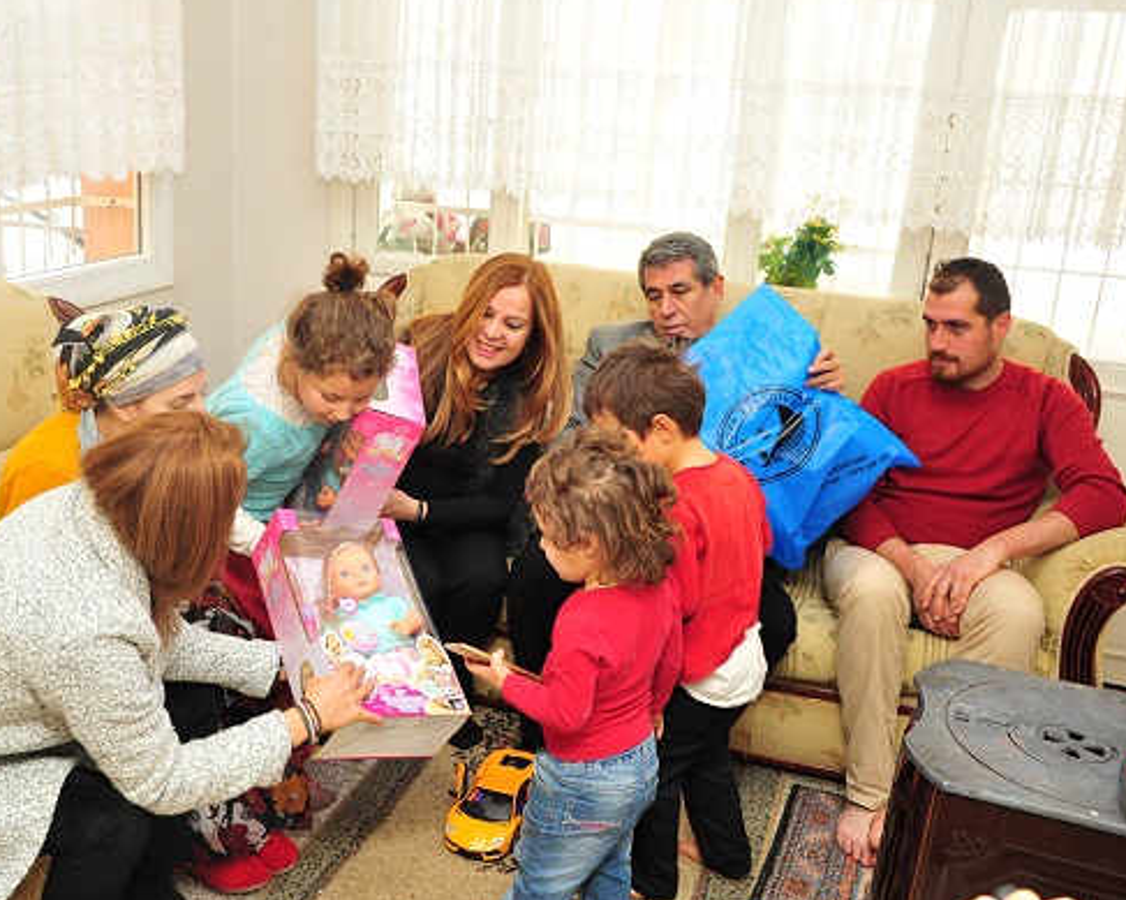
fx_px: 1232
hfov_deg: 49.0
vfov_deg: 40.1
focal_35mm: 37
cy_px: 448
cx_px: 497
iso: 1600
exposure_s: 1/125
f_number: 6.3
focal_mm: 32
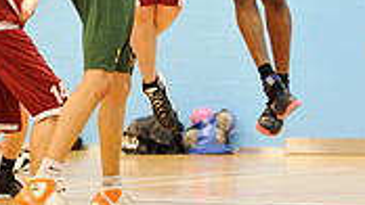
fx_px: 2101
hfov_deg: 9.9
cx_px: 133
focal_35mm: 217
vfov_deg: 5.5
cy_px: -123
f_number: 2.8
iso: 8000
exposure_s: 1/400
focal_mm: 80
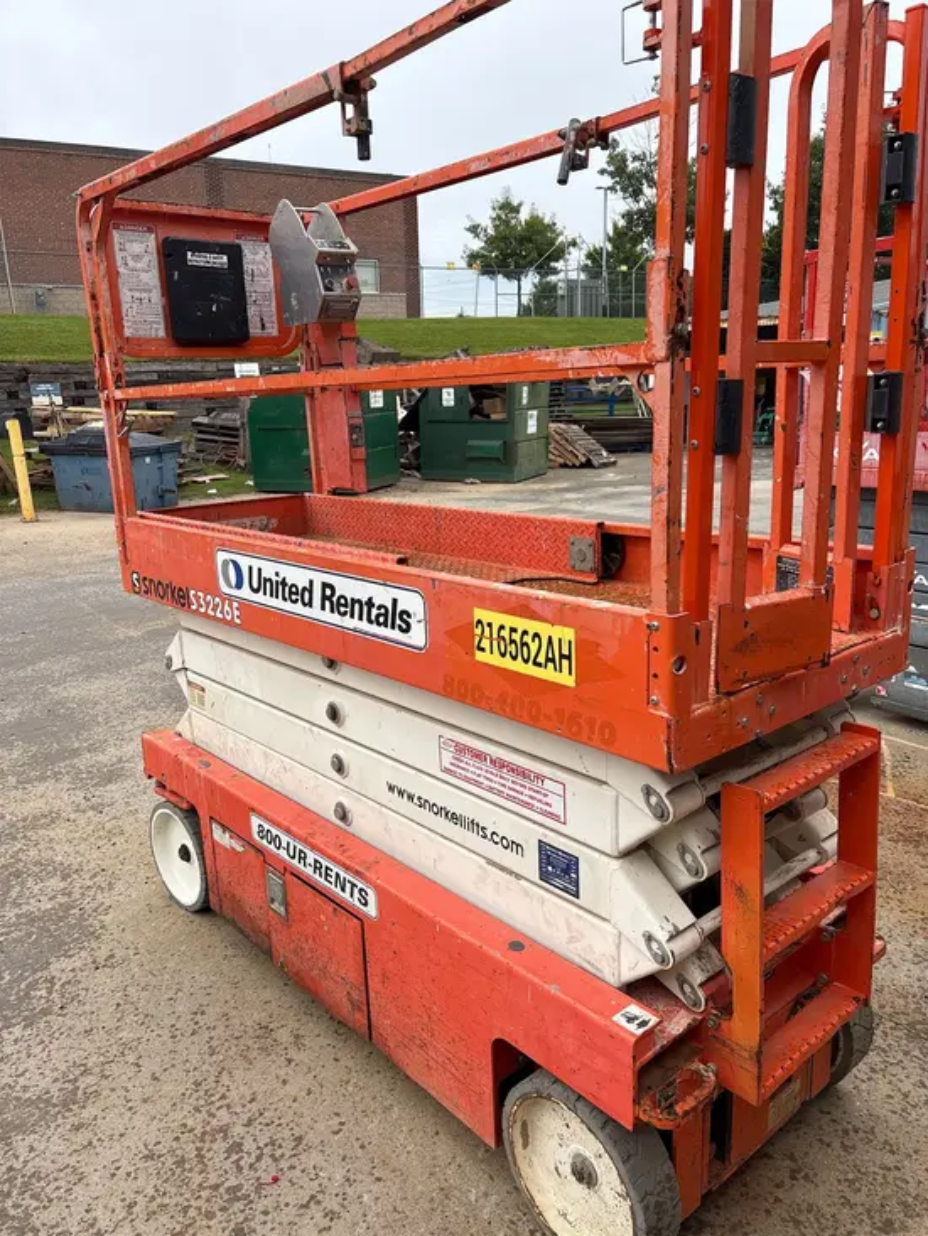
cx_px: 464
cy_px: 618
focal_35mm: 26
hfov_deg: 53.1
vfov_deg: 67.3
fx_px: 929
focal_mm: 5.96
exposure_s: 1/268
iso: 40
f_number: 1.6
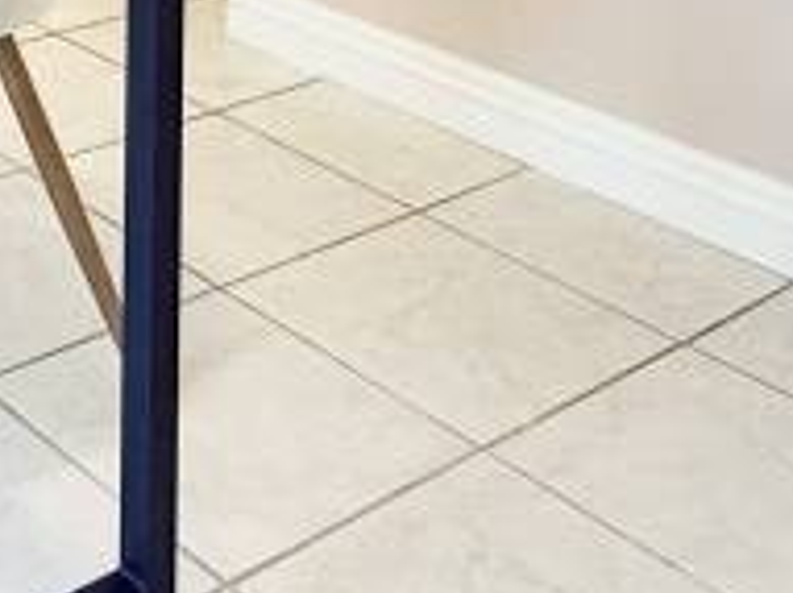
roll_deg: -1.1
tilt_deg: -0.5
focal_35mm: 75
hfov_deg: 24.1
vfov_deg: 15.7
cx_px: -104
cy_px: -581
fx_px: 1717
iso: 80
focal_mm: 2.22
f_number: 2.2
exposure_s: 1/120
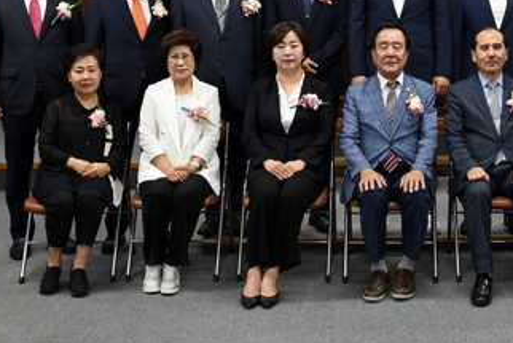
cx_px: 384
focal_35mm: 67
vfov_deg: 19.9
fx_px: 955
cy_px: 30
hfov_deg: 29.6
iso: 1250
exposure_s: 1/160
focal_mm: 24
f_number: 3
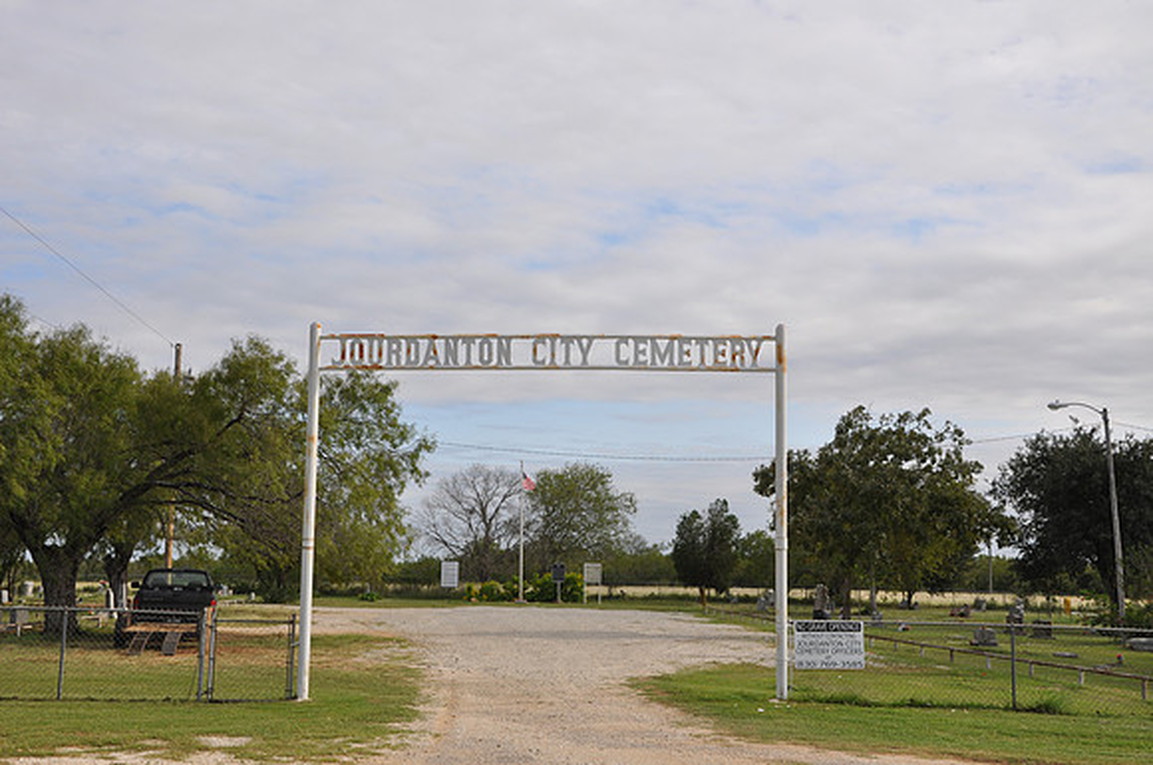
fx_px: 1631
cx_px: 576
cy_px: 382
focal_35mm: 51
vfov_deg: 26.4
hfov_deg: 38.9
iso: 200
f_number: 8
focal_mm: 34
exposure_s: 1/250
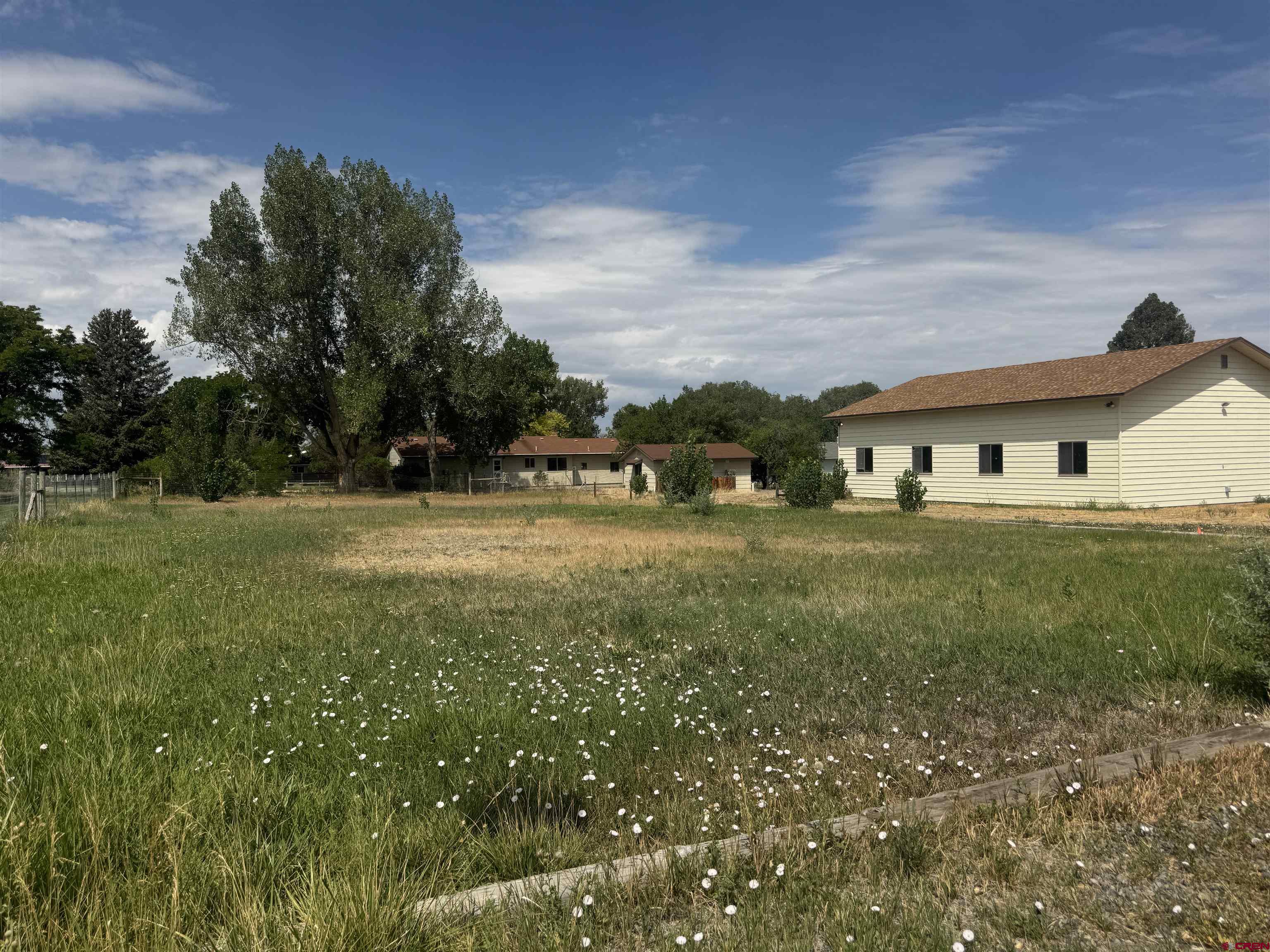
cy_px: 476
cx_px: 635
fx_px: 881
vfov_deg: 56.8
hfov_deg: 71.6
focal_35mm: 24
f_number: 1.78
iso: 80
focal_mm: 6.76
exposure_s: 1/7937
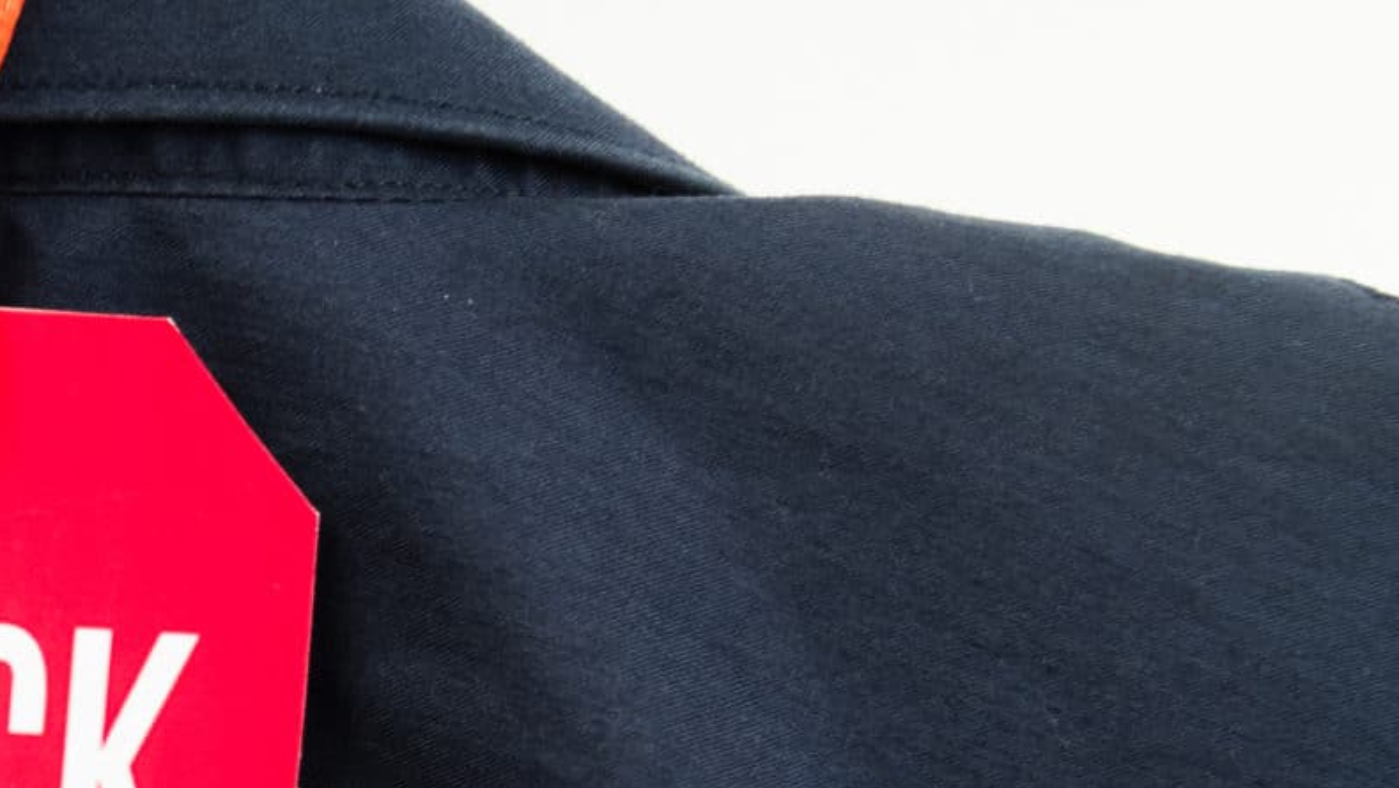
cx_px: -825
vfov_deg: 10.4
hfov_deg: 16.9
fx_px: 4156
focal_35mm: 112
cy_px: 1230
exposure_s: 1/200
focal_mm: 33
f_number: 7.1
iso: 160
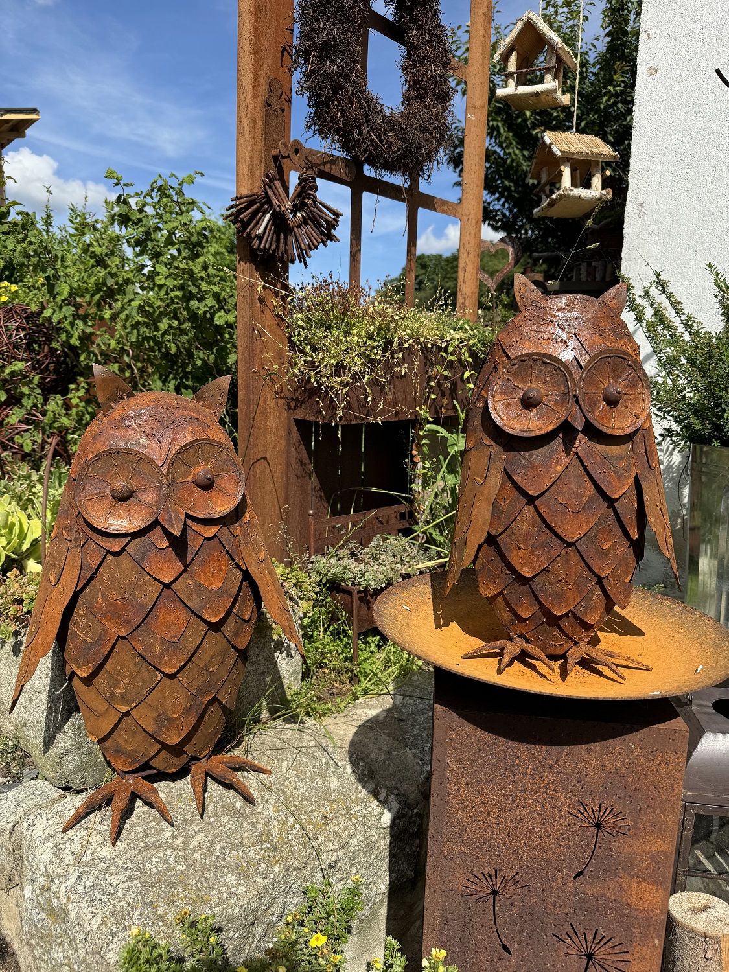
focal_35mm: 24
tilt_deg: -8.7
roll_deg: -1.6
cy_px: 486
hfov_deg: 56.8
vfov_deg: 71.6
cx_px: 364
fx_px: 674
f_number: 1.78
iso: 80
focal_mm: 6.76
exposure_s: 1/3413
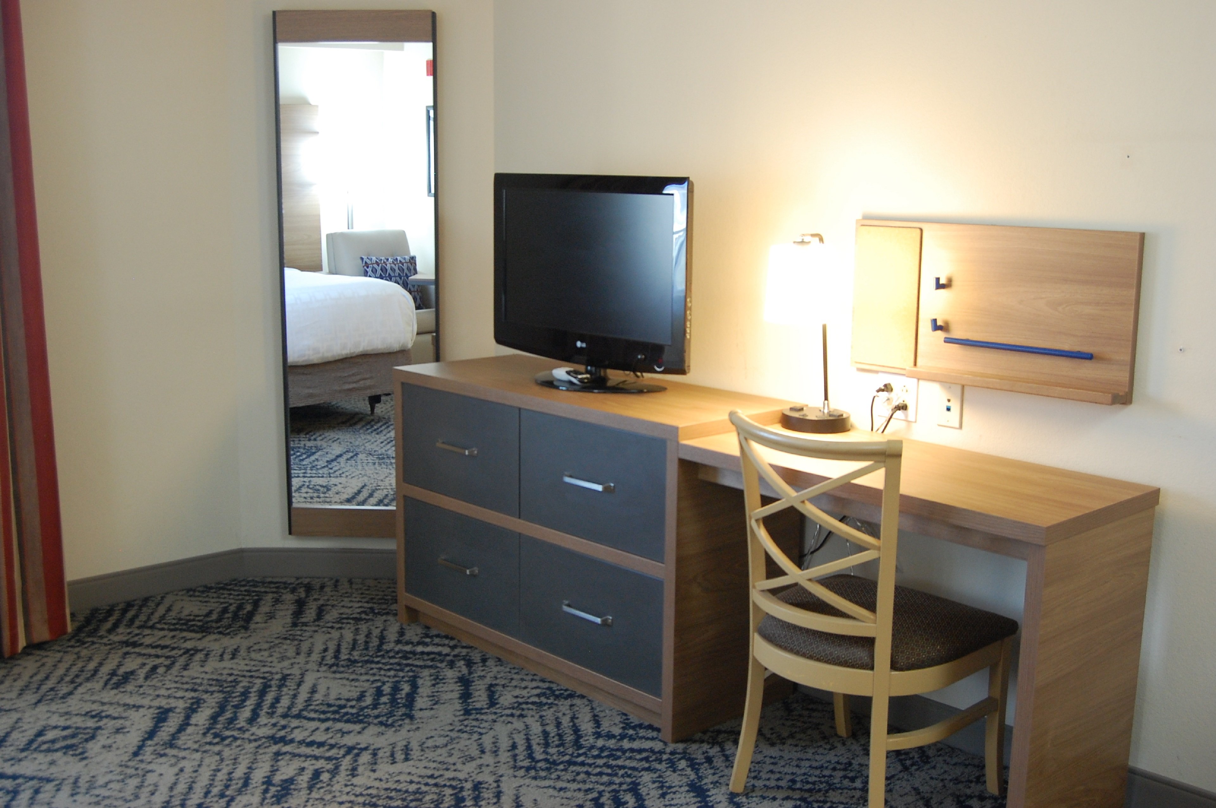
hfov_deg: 49.6
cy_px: 404
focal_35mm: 39
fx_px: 1316
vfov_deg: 34.1
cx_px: 608
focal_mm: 26
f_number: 5.6
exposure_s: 1/10
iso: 800
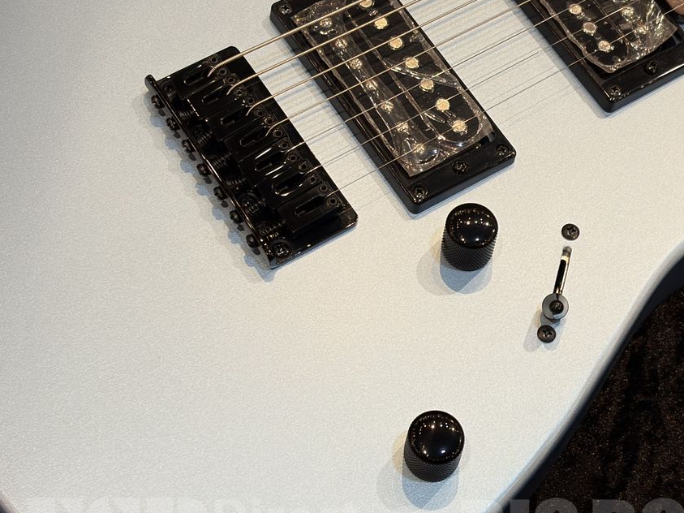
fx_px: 1561
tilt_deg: -58.1
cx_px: 404
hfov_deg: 24.7
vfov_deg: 18.6
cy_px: 213
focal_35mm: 79
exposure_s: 1/60
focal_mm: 5.96
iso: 40
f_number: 1.6
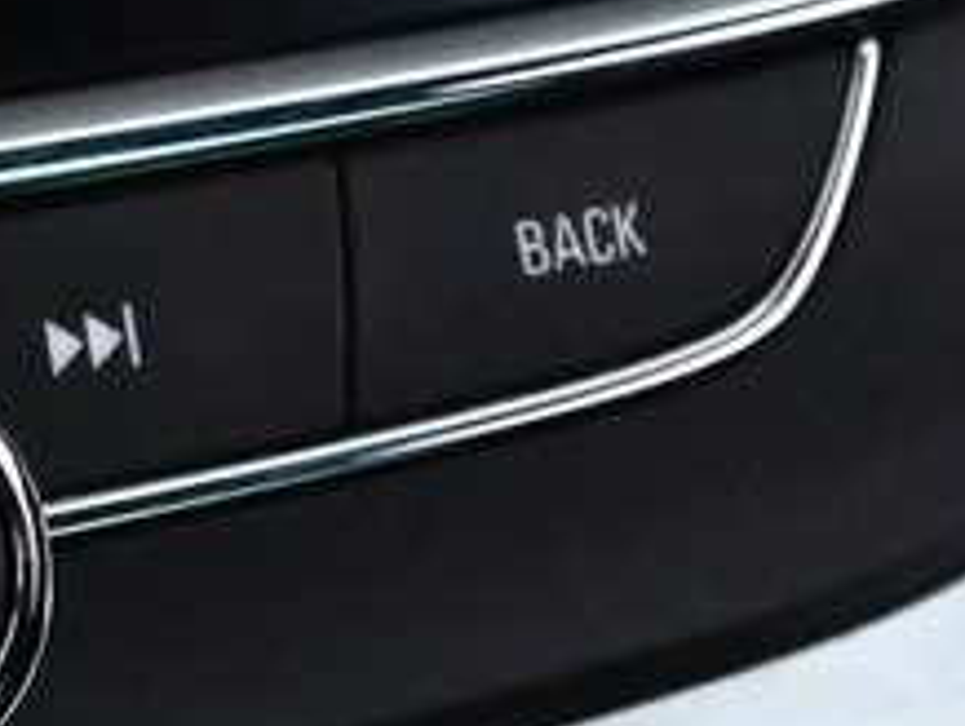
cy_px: -726
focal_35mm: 209
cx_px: -717
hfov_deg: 9.1
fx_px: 5827
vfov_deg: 6.9
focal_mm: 19.5
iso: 6400
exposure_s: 1/80
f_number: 5
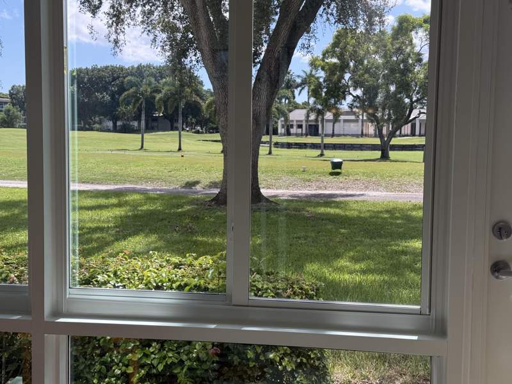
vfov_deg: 30.3
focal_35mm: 48
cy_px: 192
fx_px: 710
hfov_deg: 39.7
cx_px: 256
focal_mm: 6.76
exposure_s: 1/2494
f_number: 1.78
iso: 100
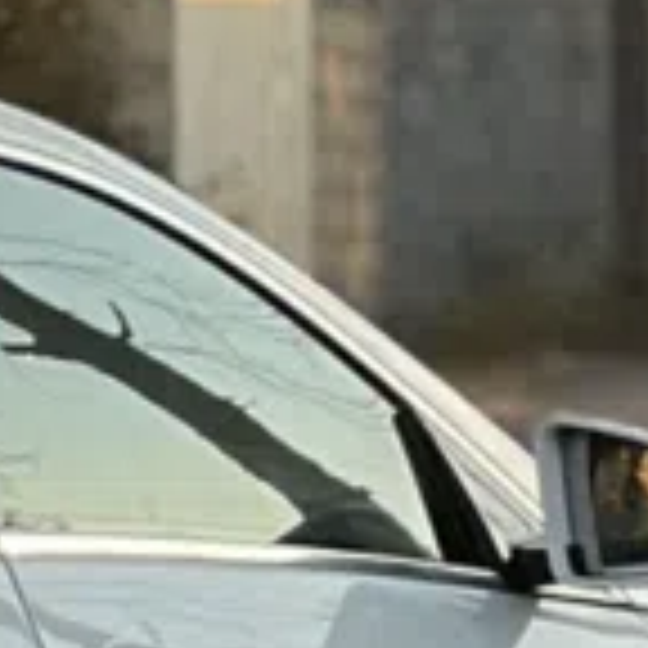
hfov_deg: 2.7
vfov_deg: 2.7
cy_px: -52
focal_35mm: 644
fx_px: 13639
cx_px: -896
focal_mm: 9
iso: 40
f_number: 2.8
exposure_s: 1/121
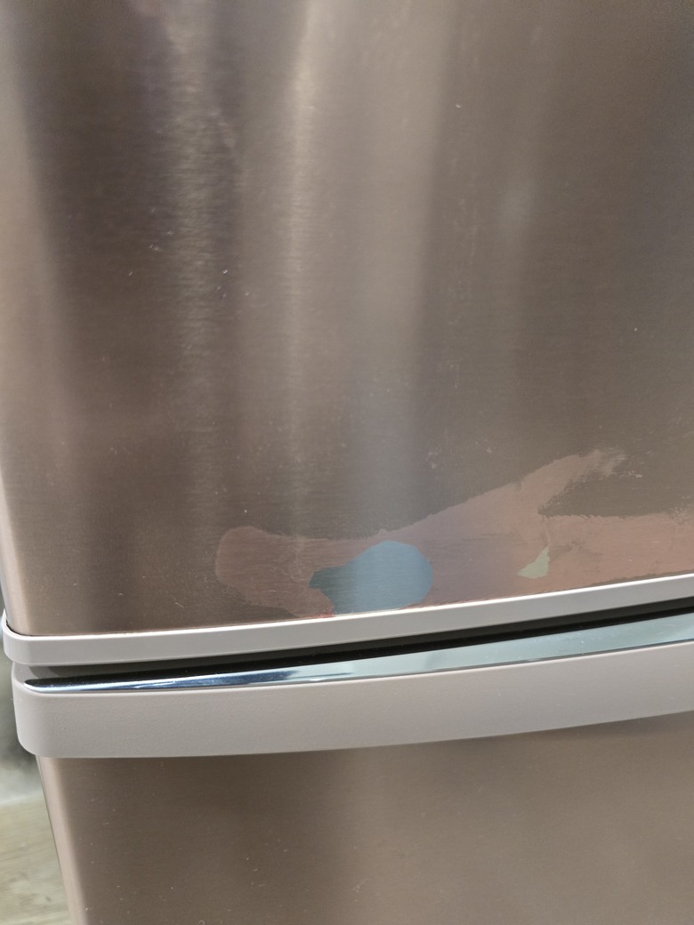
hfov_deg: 58.9
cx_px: 347
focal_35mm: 23
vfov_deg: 73.9
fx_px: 615
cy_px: 462
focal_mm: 6.3
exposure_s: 1/60
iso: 1250
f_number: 1.7
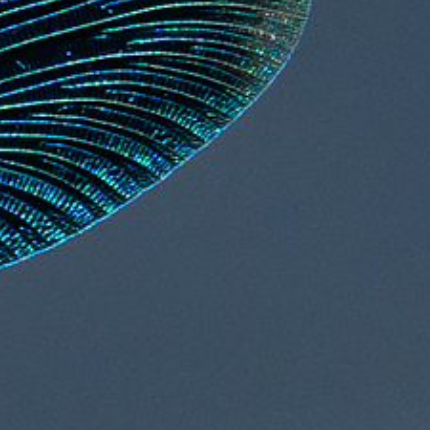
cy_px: 411
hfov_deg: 0.4
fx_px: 57410
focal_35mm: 4085
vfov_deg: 0.4
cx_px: -432
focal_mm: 600
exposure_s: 1/320
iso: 400
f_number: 9
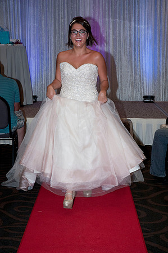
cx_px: 84
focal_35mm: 72
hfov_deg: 18.9
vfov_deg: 28.1
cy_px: 126
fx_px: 505
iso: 400
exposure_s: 1/160
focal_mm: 48
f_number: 5.6
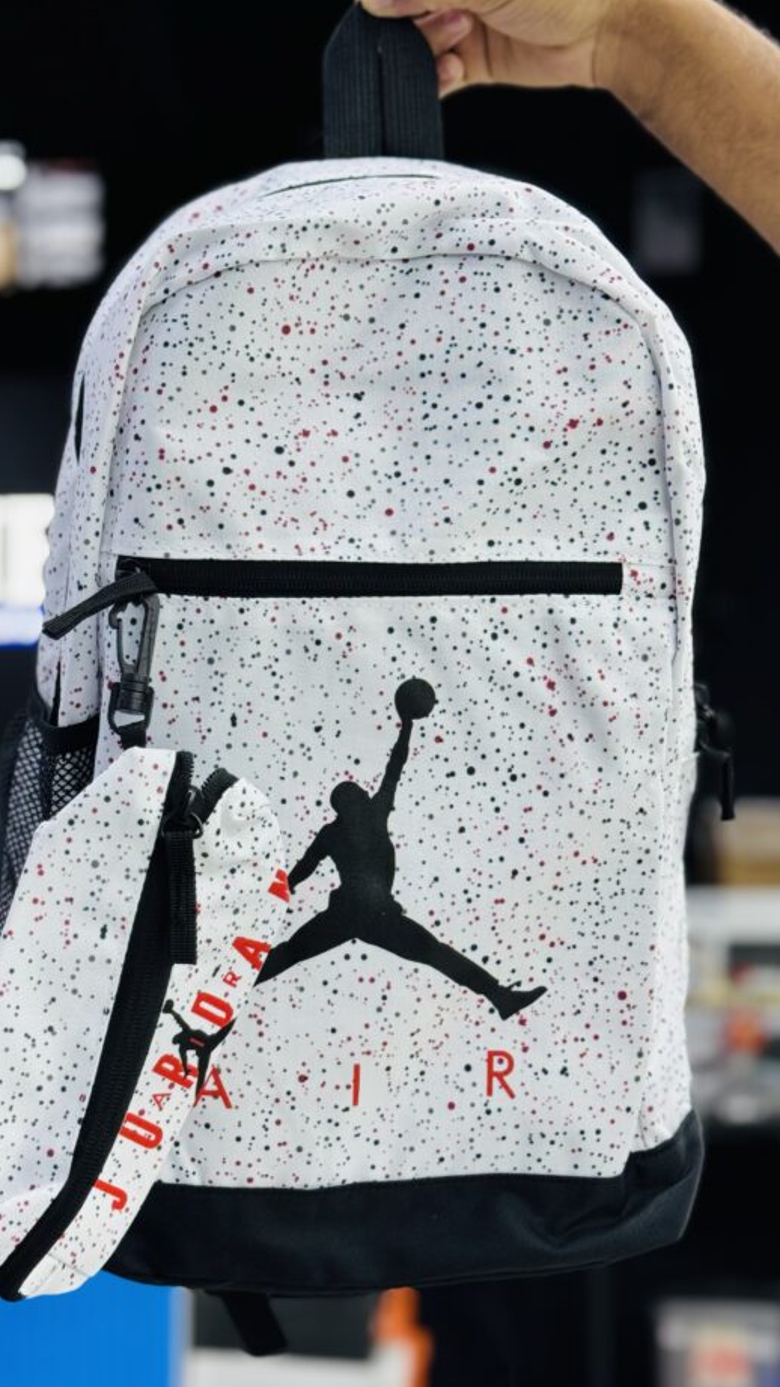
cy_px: 700
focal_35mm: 53
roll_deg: +0.1
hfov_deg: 22.6
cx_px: 384
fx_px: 1949
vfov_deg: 39.2
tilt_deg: +4.6
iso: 50
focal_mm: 6.76
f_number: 1.78
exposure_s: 1/100
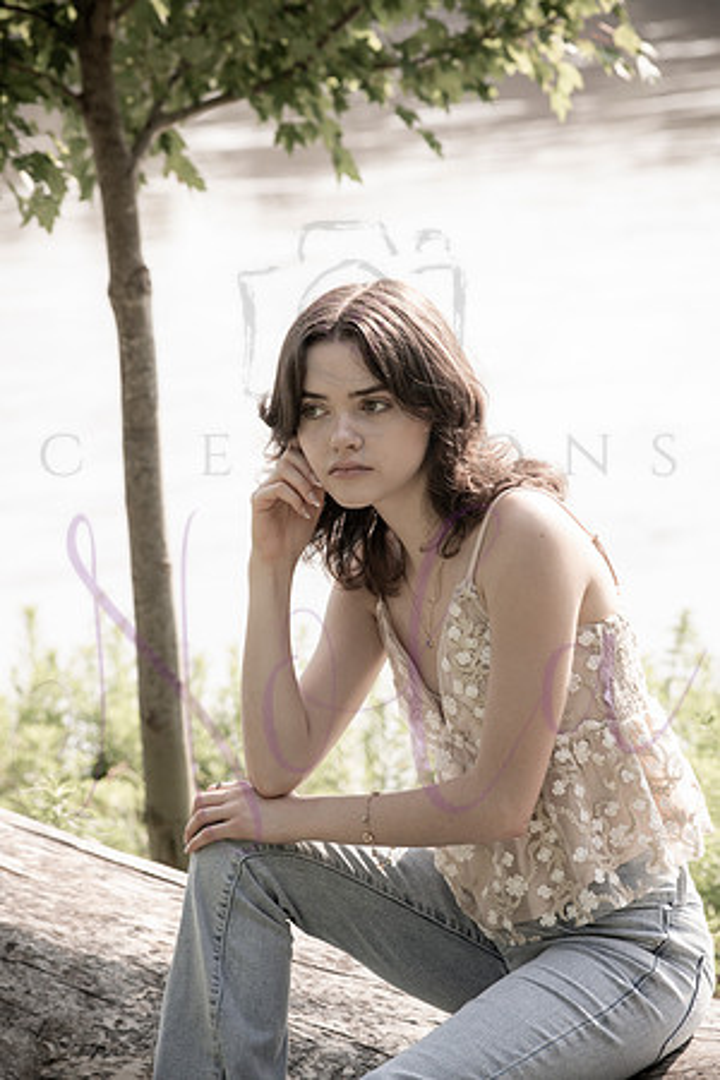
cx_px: 360
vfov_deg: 16.4
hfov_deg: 11.0
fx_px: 3750
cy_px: 540
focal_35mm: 125
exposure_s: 1/320
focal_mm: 125
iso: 400
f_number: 8
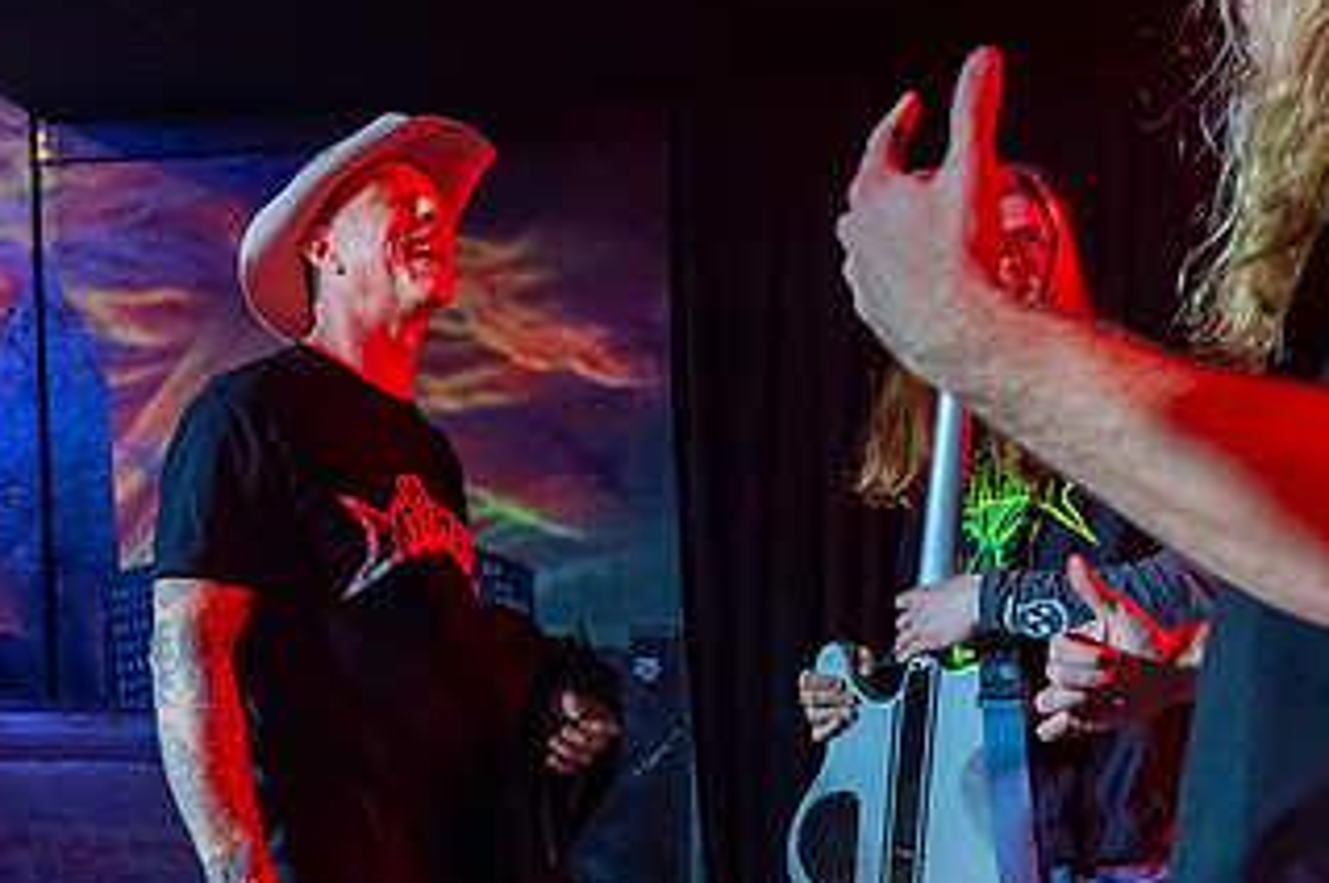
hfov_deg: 55.8
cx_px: 667
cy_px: 595
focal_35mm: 34
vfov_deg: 38.3
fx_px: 1254
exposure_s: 1/250
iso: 3200
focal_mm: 14
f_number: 2.8
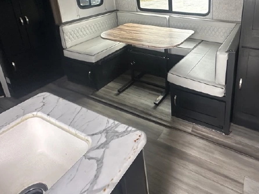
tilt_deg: -19.2
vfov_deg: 51.0
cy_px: 35
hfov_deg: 67.2
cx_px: 176
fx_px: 187
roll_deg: +1.1
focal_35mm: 25
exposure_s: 1/99
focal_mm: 2.22
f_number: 2.2
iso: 200
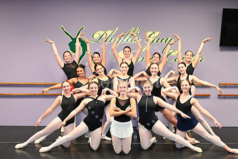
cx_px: 128
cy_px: 83
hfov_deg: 39.6
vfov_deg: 27.0
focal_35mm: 50
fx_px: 331
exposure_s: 1/80
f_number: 6.3
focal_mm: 42
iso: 5000
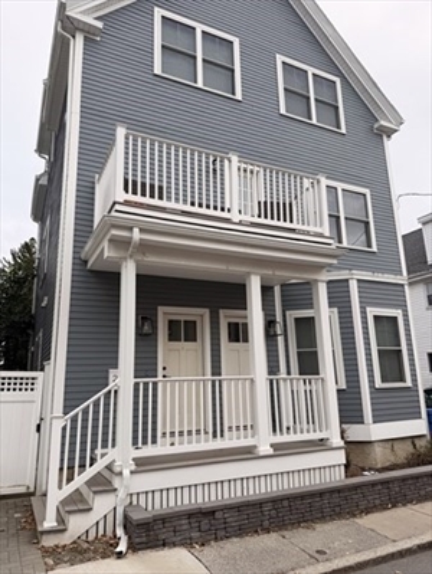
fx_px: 399
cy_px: 287
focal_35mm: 24
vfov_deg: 71.5
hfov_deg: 56.9
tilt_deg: +11.2
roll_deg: +0.5
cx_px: 216
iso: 80
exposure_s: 1/2110
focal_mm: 6.76
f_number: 1.78
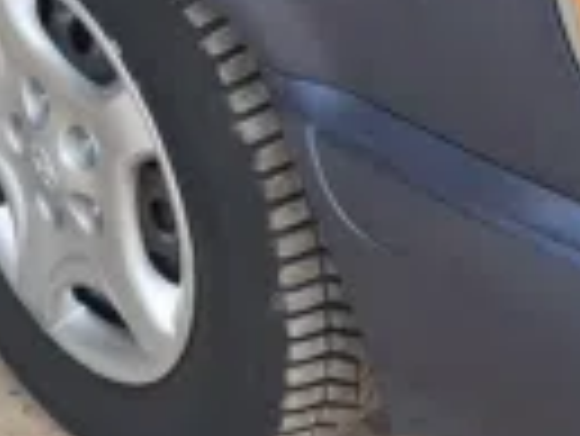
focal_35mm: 114
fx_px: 1912
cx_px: 355
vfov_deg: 11.6
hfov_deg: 17.2
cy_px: -463
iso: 40
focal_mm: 5.54
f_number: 1.8
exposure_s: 1/732
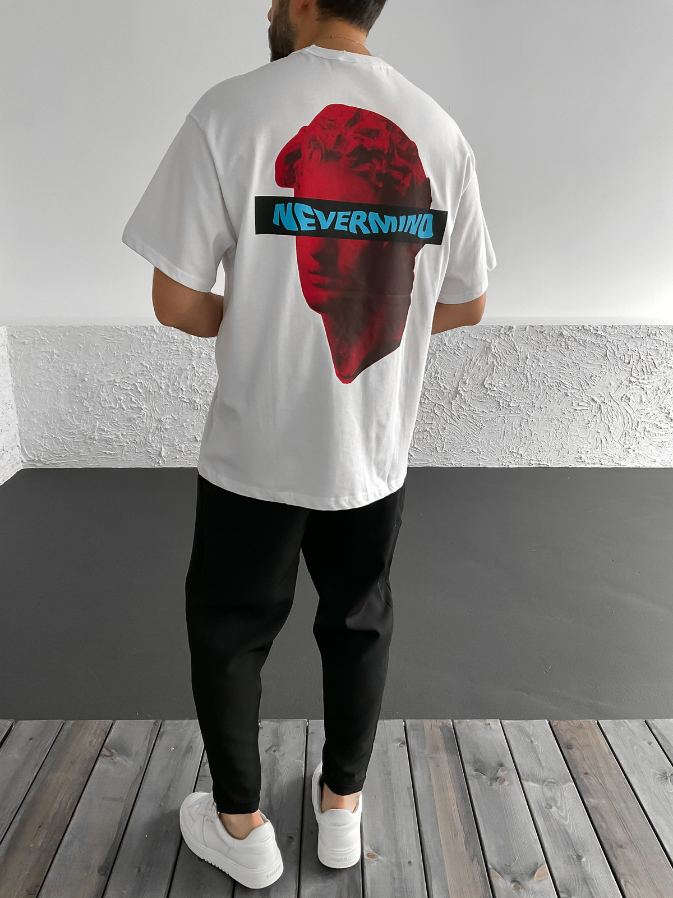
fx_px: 752
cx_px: 336
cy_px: 449
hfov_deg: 48.2
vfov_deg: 61.7
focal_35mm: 29
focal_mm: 3
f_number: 1.8
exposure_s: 1/80
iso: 64
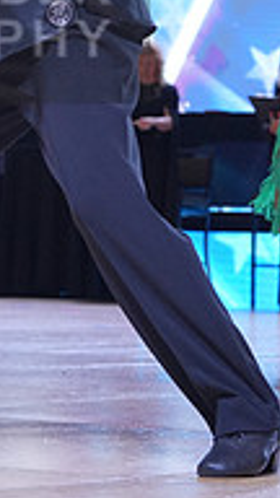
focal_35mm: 222
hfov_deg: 5.4
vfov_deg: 9.7
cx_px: -206
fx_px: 2930
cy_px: 18
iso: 2000
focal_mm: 70
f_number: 5.6
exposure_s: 1/400
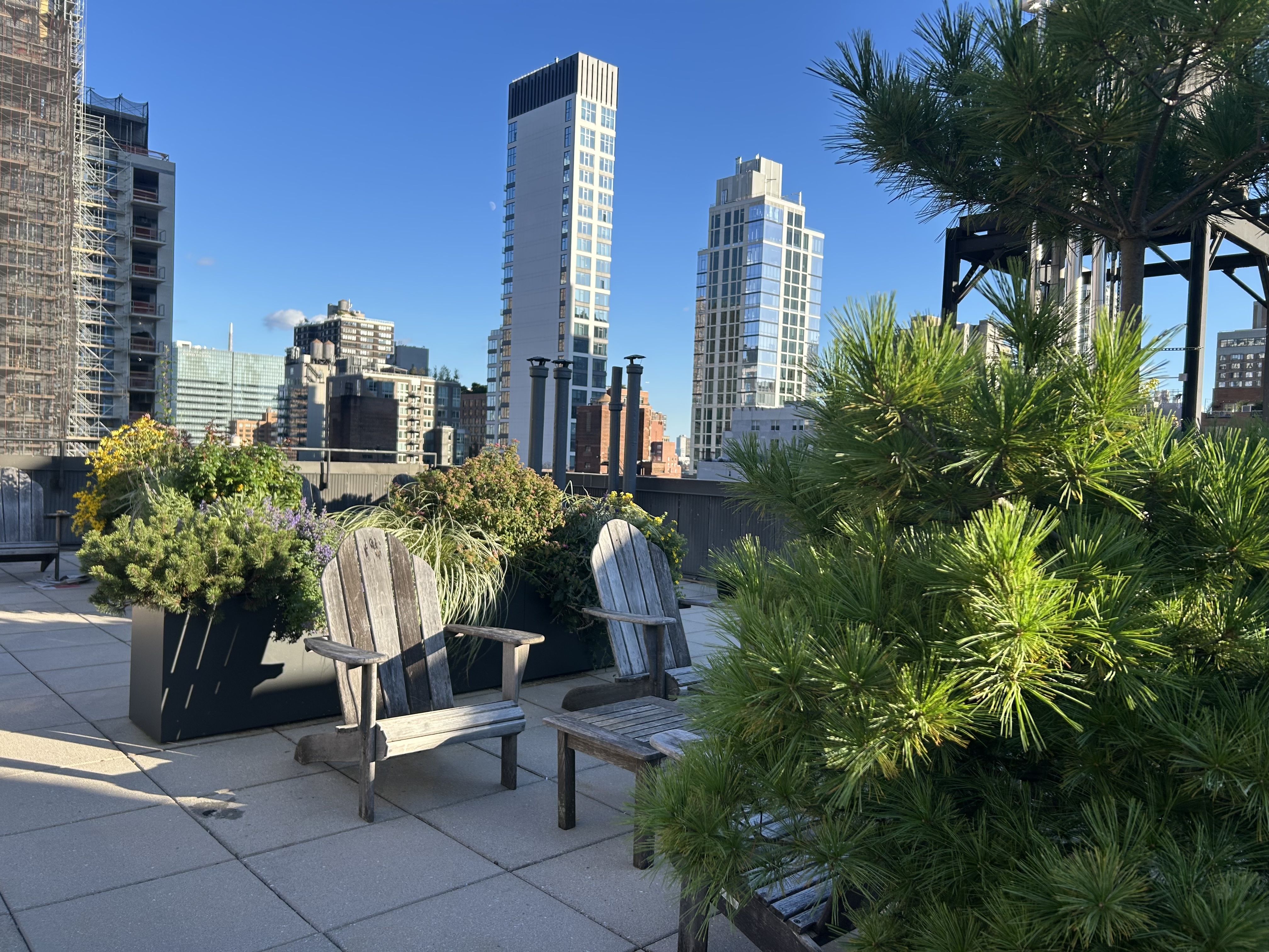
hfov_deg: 67.3
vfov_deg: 53.1
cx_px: 634
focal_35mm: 26
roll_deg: -2.2
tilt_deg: -2.3
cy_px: 476
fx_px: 953
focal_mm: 5.7
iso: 50
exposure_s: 1/1901
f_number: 1.5
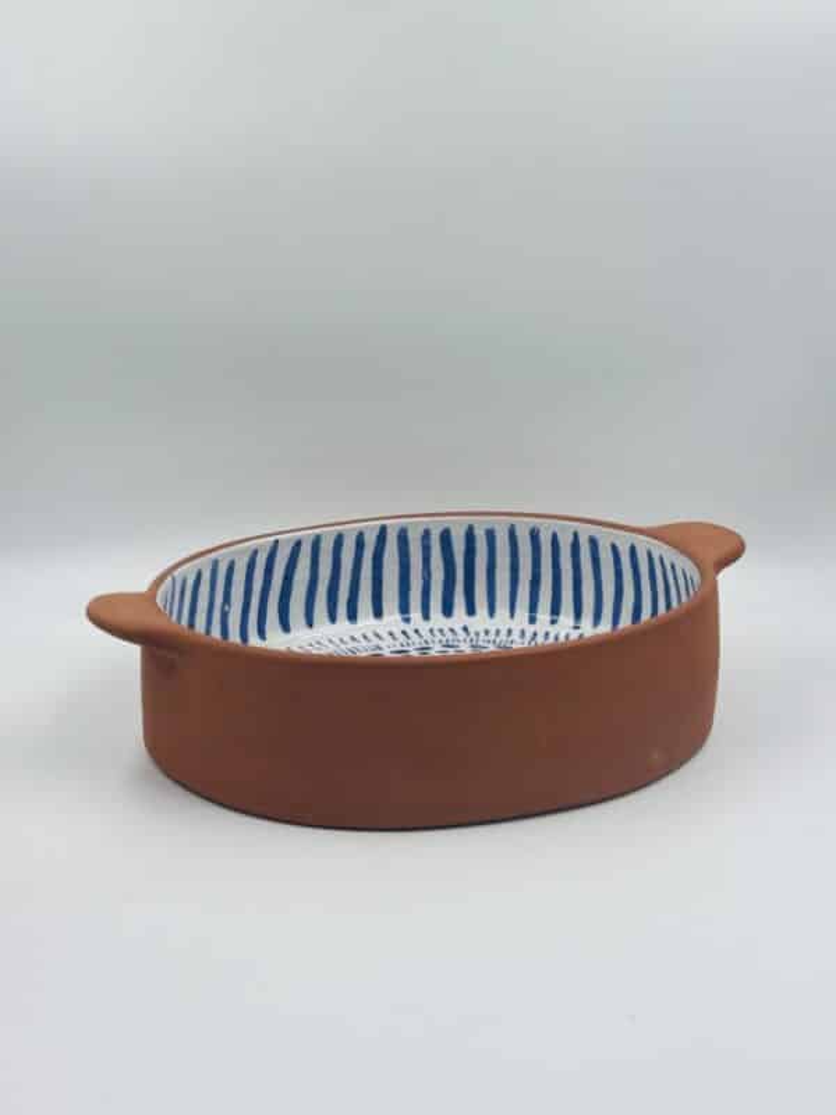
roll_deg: -1.9
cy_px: 558
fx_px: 1546
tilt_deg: -17.0
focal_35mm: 48
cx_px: 418
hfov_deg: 30.3
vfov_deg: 39.7
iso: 64
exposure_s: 1/577
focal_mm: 6.86
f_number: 1.78
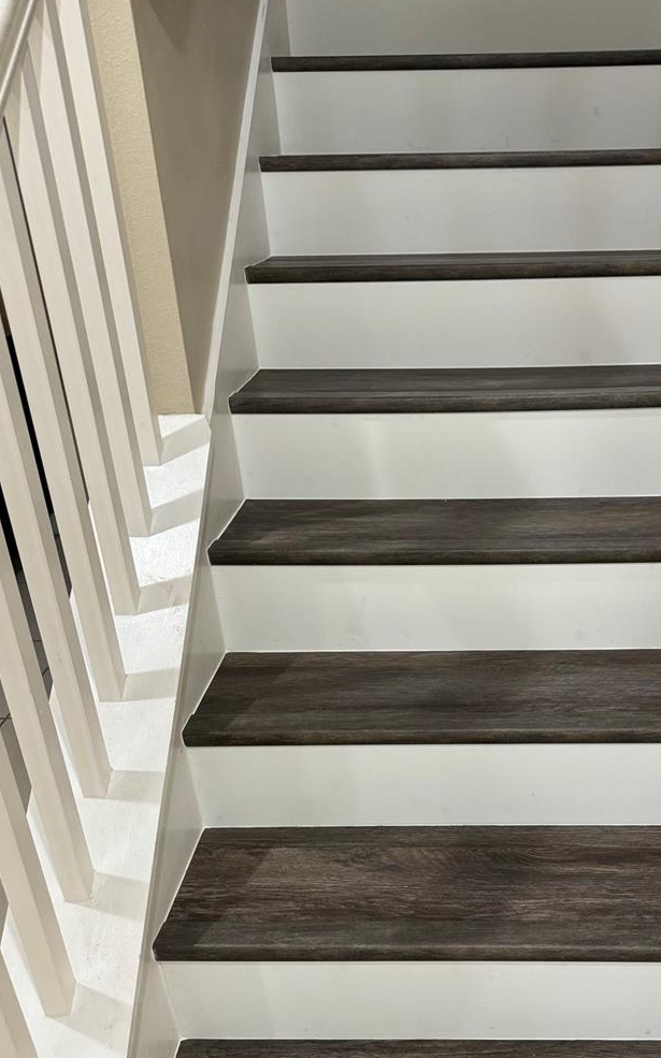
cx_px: 470
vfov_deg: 60.7
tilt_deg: -27.5
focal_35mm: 31
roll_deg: +1.9
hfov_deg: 39.8
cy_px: 635
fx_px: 894
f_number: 1.78
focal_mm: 6.76
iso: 320
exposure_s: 1/60
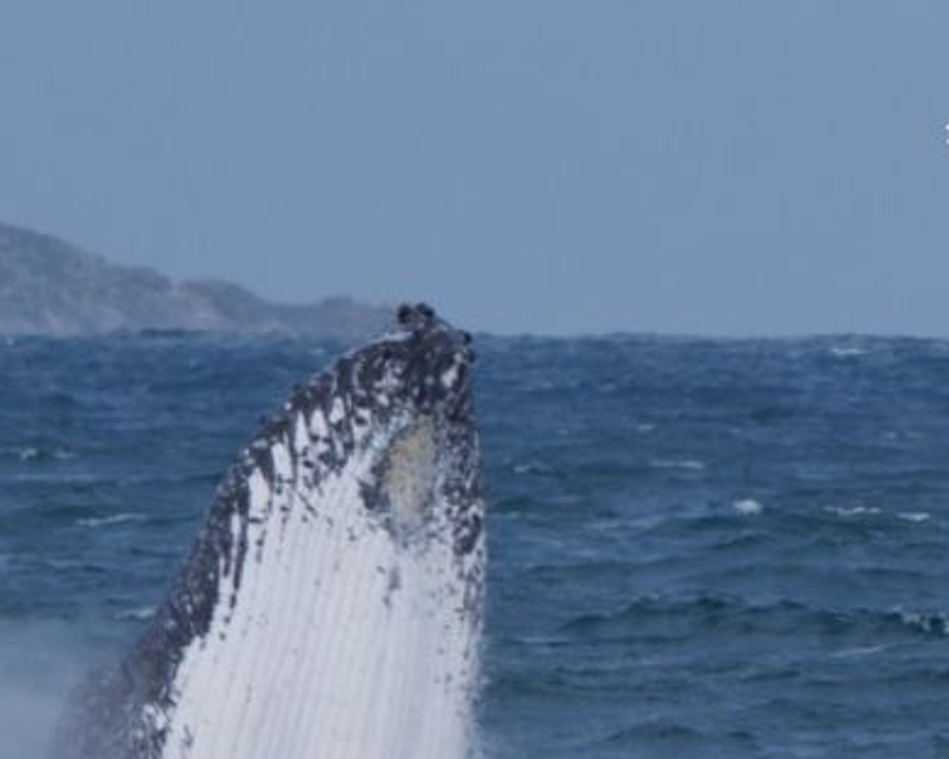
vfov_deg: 1.9
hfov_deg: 2.4
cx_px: 288
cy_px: 611
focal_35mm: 794
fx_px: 22295
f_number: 8
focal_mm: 411
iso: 800
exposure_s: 1/3200
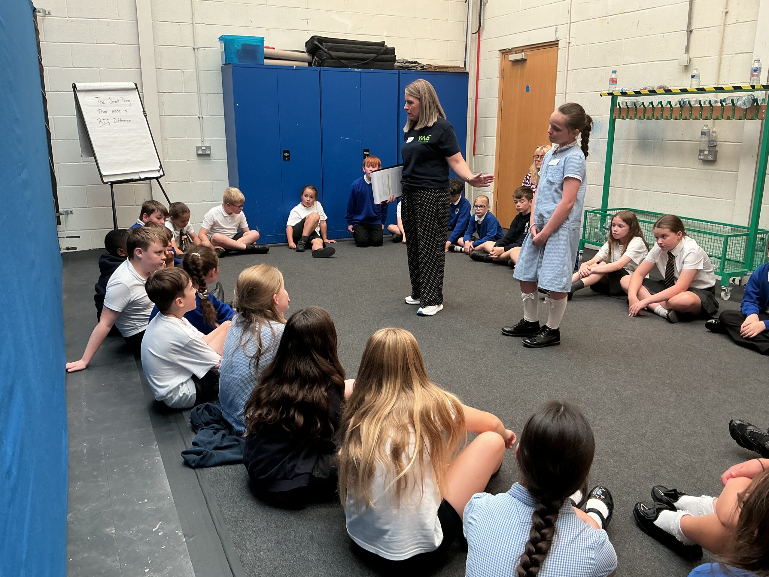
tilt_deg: -15.7
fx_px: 644
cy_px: 288
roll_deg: -0.1
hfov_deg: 61.7
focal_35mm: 29
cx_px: 384
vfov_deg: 48.2
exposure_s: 1/60
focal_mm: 3
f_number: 1.8
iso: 50
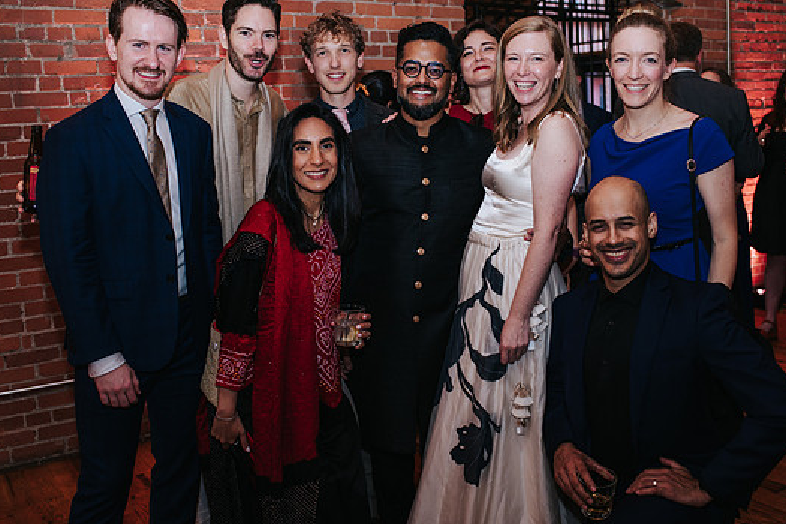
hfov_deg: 48.5
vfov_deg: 33.4
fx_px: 873
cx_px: 403
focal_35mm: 40
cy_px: 240
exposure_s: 1/200
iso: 800
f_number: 3.2
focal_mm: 35
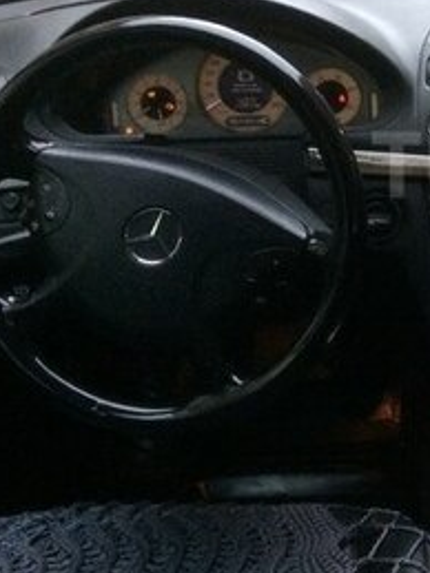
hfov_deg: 18.2
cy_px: 165
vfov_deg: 26.1
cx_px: 598
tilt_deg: -21.3
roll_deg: -2.2
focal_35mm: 74
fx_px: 1227
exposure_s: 1/30
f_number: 2.2
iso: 250
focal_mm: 4.15
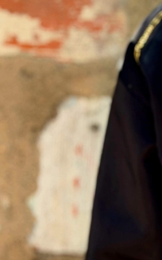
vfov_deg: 12.4
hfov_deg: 7.6
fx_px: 1187
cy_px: 88
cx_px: 298
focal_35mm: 168
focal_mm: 6.76
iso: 125
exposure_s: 1/208
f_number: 1.78
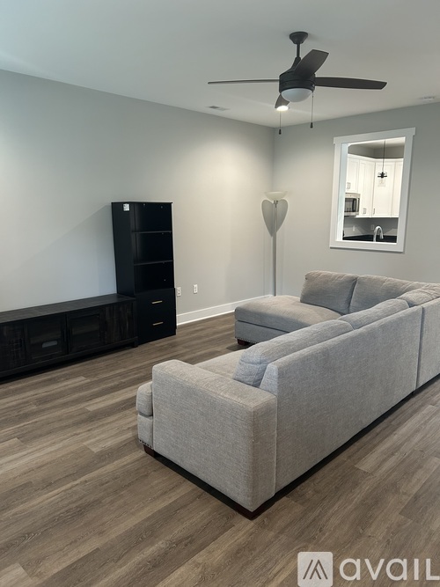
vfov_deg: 67.3
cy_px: 294
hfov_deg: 53.0
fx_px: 441
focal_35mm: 26
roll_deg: +0.2
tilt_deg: -10.9
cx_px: 220
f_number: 1.5
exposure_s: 1/60
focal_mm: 5.7
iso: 200
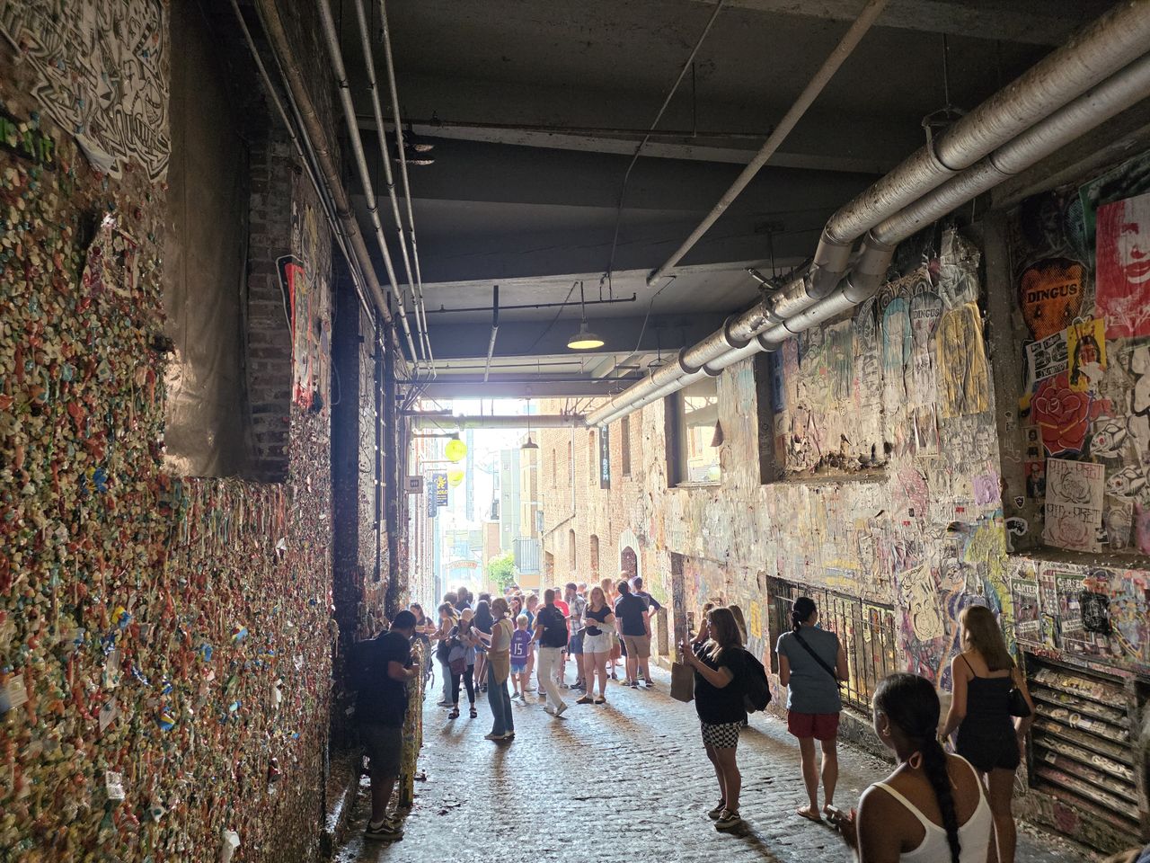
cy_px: 432
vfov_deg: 58.9
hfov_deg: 73.9
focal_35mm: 23
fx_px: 764
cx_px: 575
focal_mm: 6.25
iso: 640
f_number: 1.7
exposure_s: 1/120
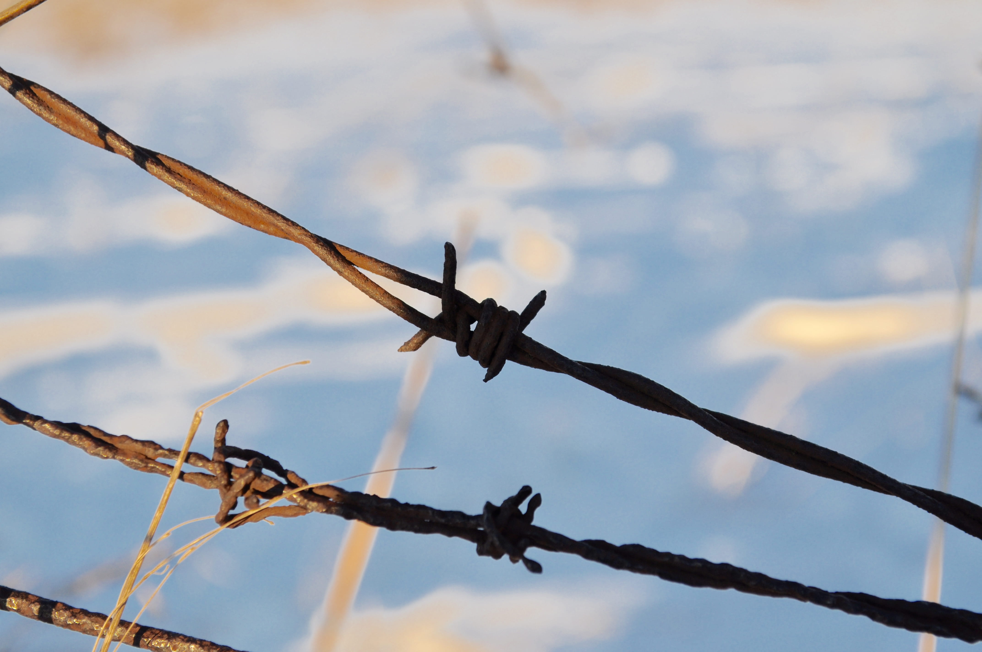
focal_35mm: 82
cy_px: 326
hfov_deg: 24.6
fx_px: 2248
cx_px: 491
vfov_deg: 16.5
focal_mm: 55
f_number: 8
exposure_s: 1/250
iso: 200
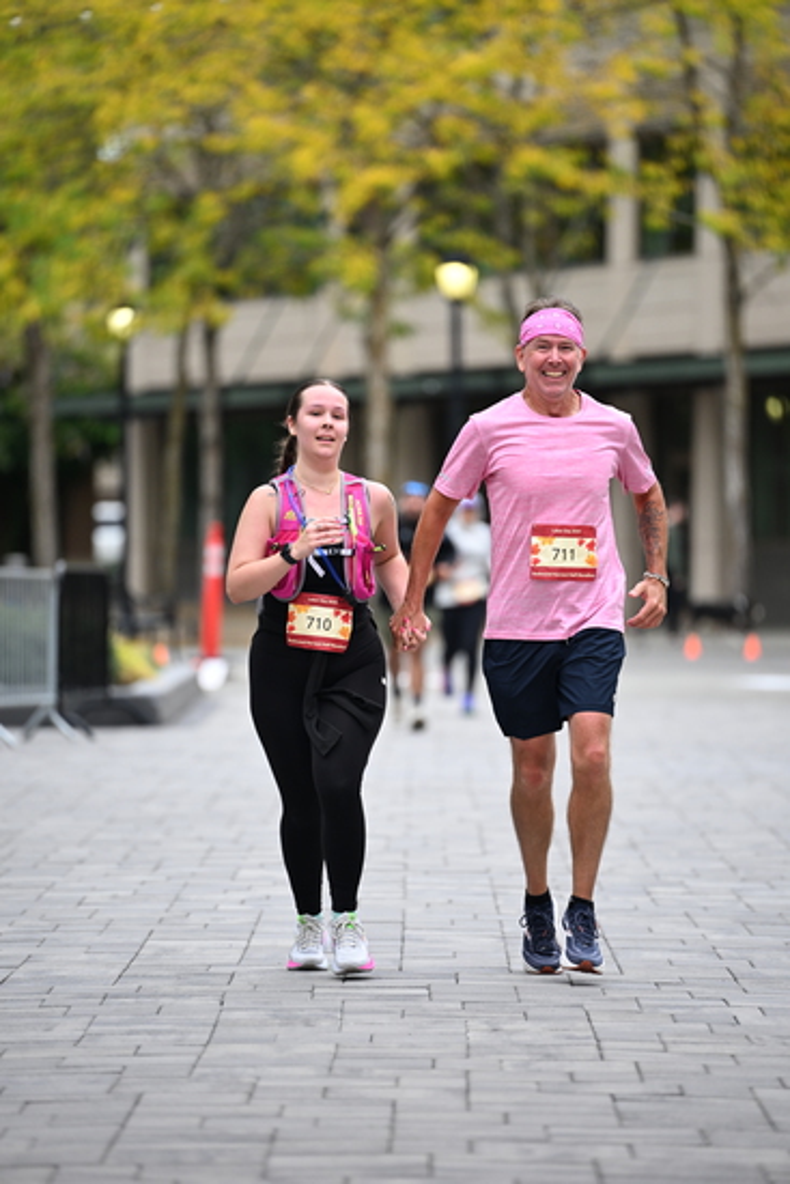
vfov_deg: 10.3
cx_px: 395
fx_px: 6579
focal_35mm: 200
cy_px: 592
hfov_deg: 6.9
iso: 640
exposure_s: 1/1600
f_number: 2.8
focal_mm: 200
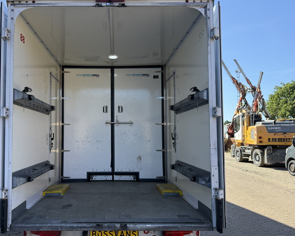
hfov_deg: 59.8
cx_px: 114
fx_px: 253
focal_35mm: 29
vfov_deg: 50.0
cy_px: 121
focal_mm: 6.76
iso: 100
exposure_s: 1/1689
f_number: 1.78
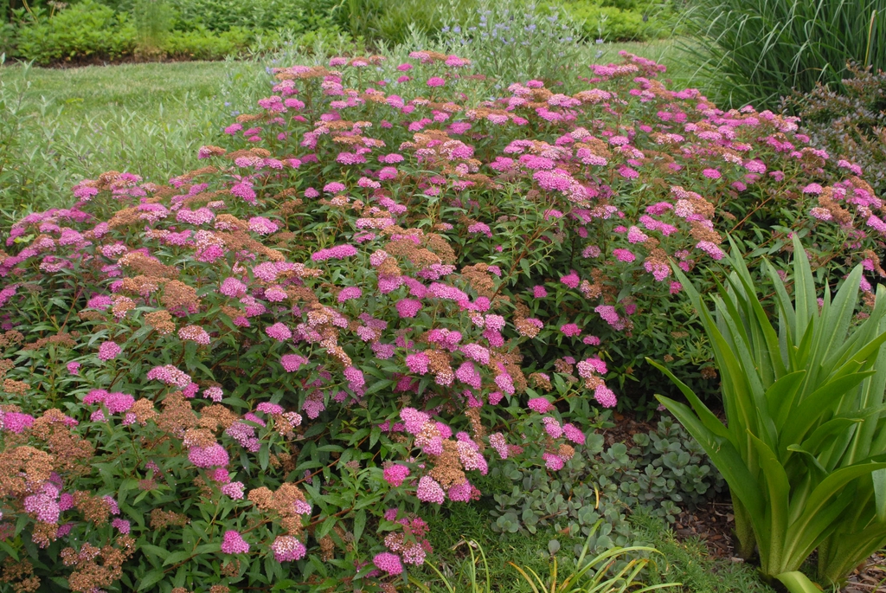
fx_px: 1035
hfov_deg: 46.4
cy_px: 296
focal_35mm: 42
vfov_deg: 32.0
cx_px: 443
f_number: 7.1
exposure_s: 1/180
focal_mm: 28
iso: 400
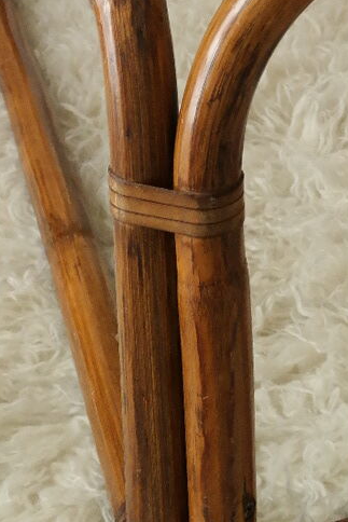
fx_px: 1550
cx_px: 462
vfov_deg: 17.8
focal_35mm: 107
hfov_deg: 12.4
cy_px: -159
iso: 1600
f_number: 5.6
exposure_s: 1/25
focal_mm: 20
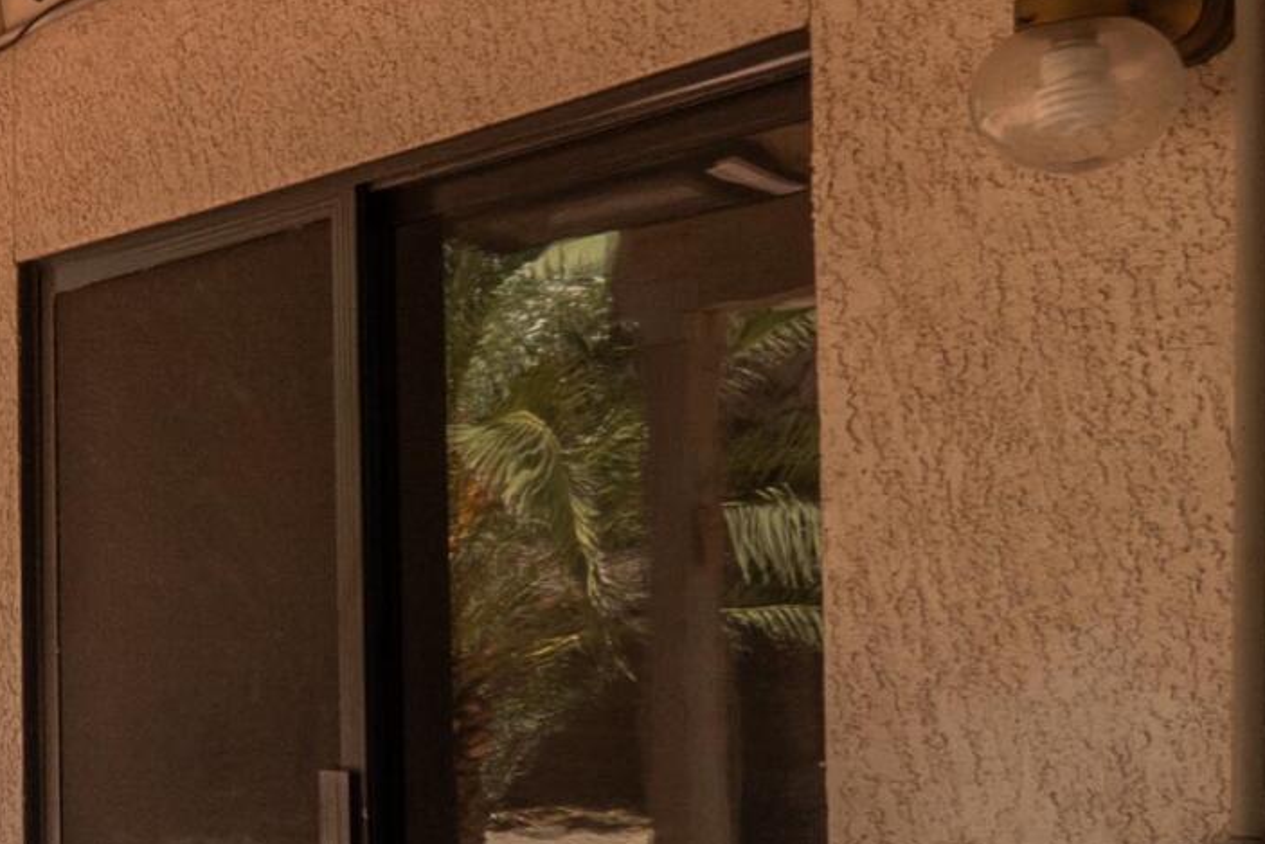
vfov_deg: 21.2
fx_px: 2249
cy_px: 581
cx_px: -1209
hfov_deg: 19.5
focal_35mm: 64
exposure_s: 1/320
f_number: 8
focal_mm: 10
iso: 160
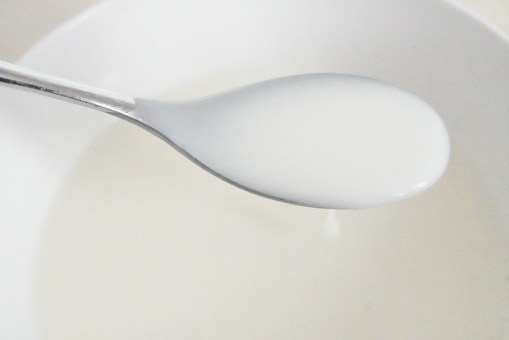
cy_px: 170
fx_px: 636
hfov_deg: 43.6
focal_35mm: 45
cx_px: 254
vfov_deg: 29.9
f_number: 9
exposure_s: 1/2500
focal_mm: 30
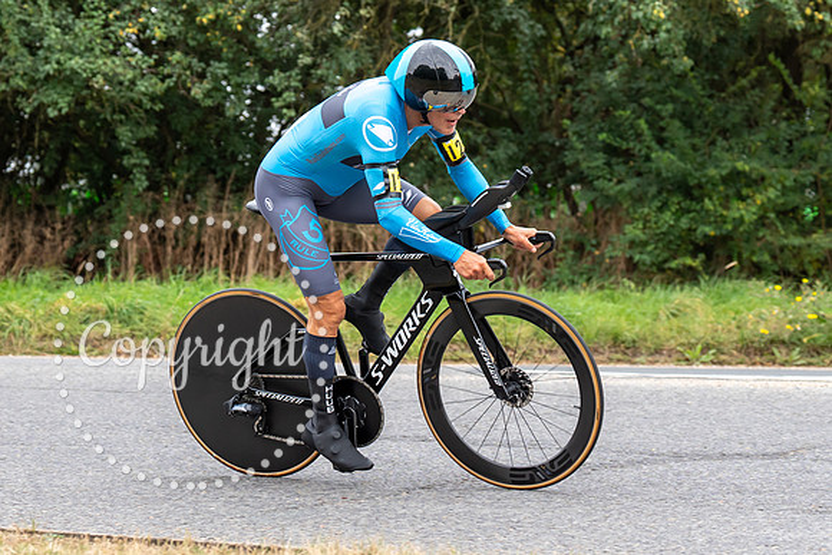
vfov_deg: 11.7
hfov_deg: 17.4
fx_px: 2715
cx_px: 368
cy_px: 269
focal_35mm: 117
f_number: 4
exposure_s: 1/1000
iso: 640
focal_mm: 70
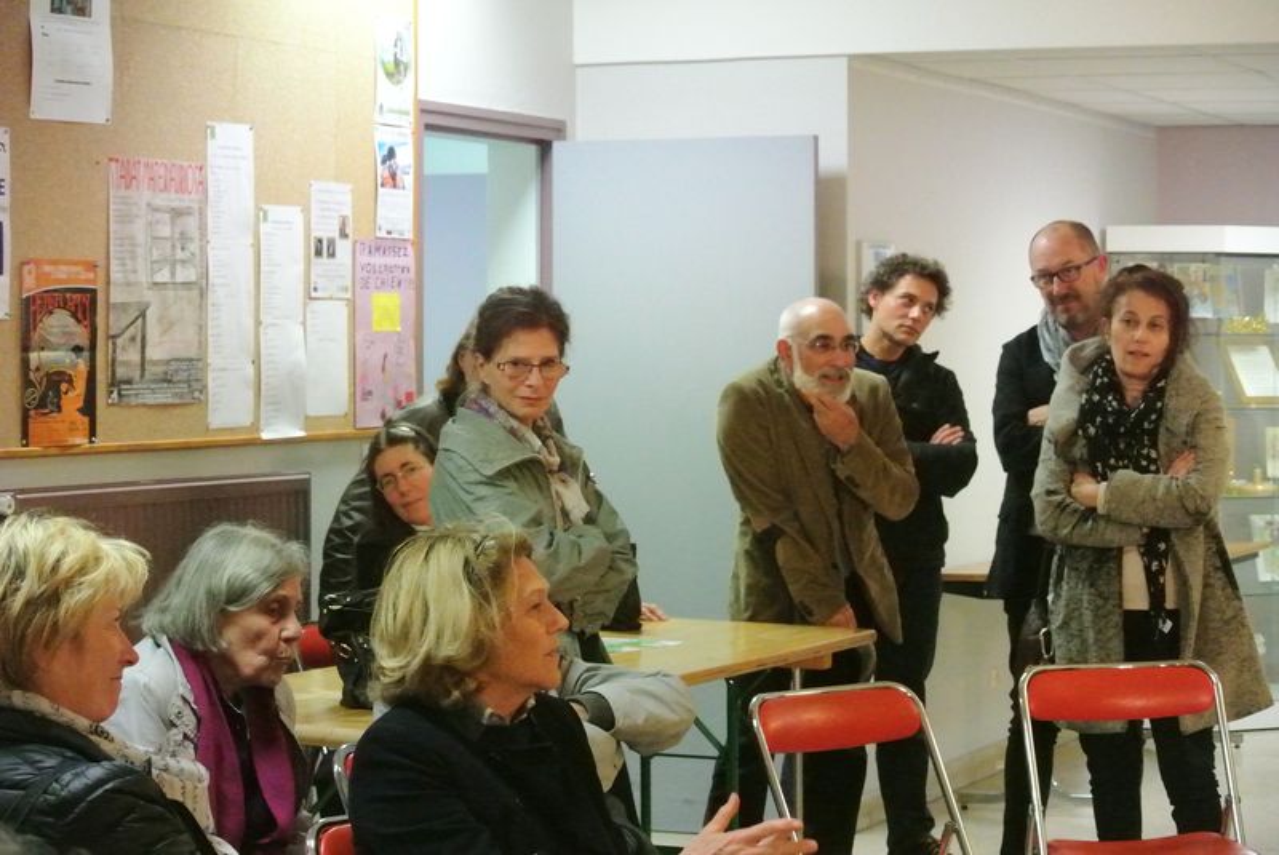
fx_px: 3058
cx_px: 640
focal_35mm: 86
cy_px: 428
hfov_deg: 23.6
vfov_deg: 15.9
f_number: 5
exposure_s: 1/125
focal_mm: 31.9
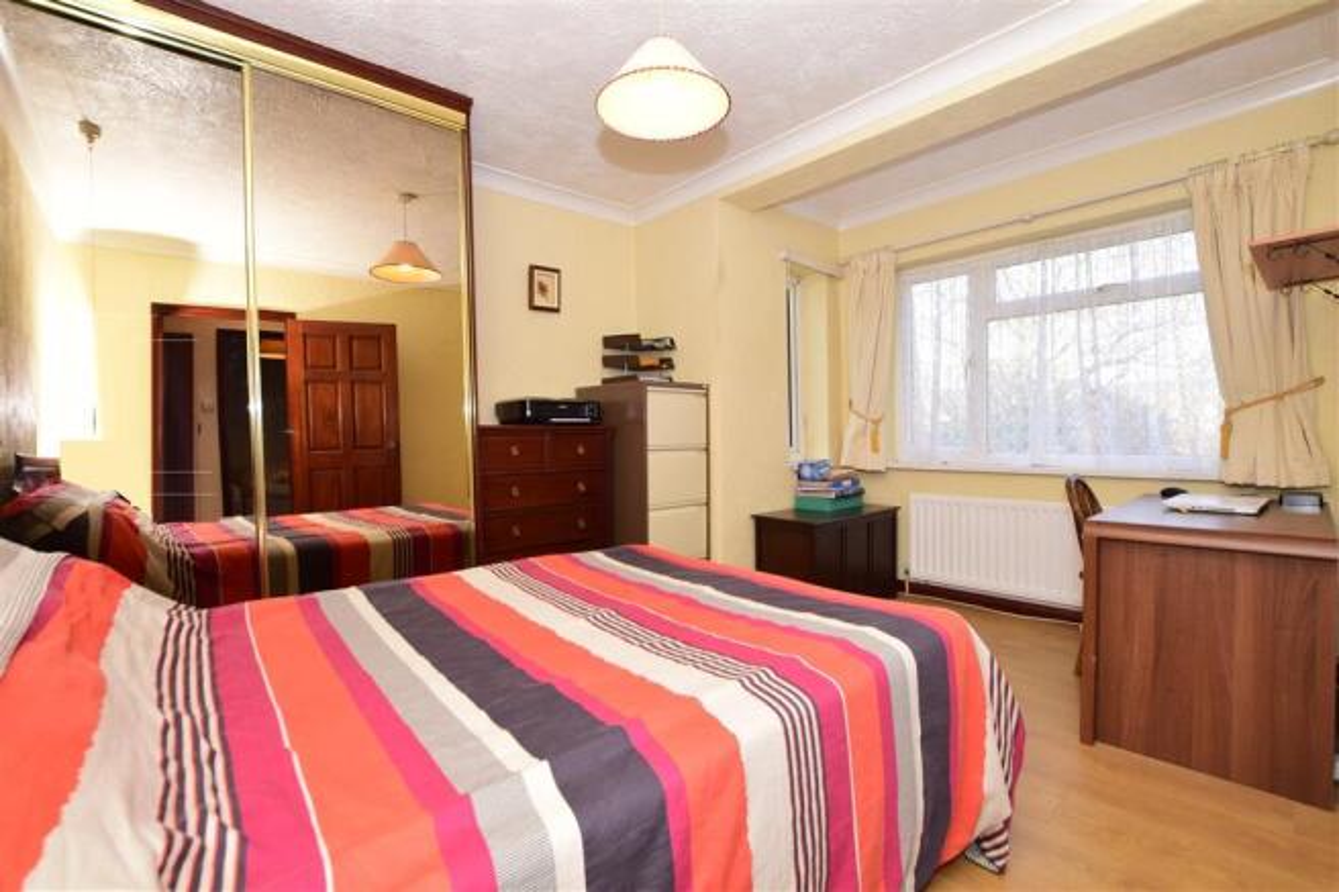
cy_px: 446
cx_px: 670
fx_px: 558
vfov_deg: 77.3
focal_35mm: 15
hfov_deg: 100.4
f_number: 7.1
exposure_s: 1/60
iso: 400
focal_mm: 10
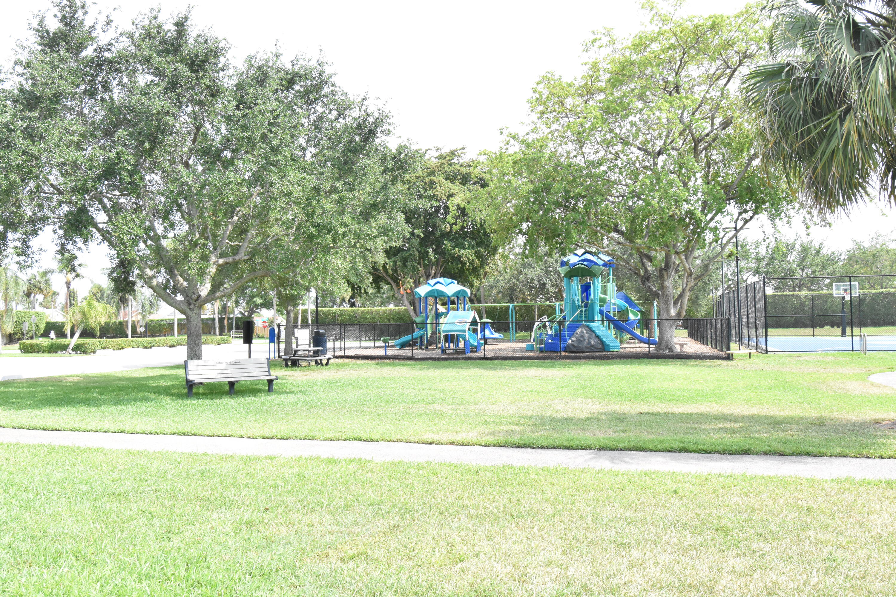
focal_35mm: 30
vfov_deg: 43.6
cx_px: 448
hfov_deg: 61.9
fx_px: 747
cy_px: 298
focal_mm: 20
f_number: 11
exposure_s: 1/640
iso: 2500
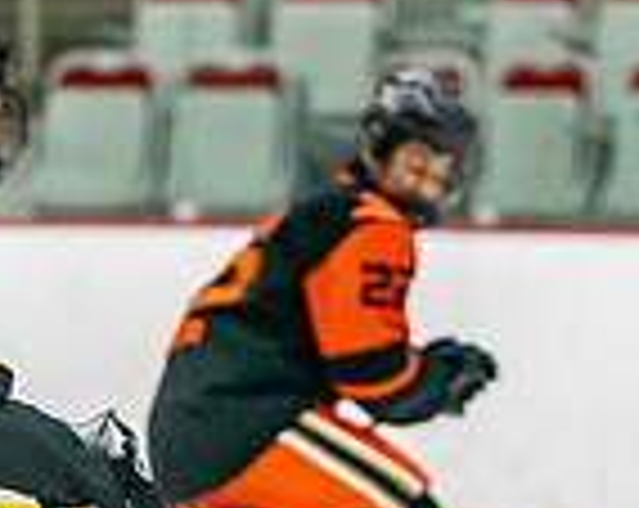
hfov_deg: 4.0
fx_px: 9135
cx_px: -10
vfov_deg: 3.2
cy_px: 872
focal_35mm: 484
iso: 3200
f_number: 2.8
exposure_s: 1/1250
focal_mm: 114
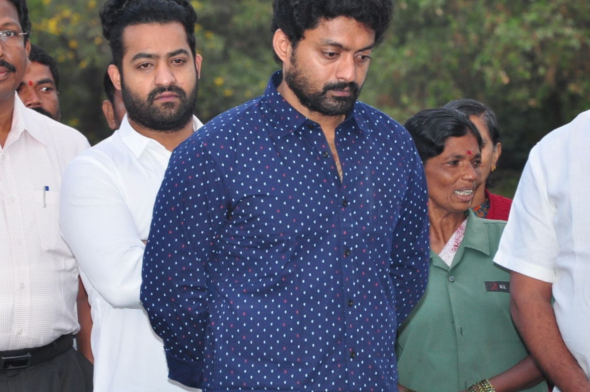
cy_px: 191
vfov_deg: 5.8
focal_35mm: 238
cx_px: 289
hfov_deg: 8.7
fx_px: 3892
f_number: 6.3
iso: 640
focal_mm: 105
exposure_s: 1/125
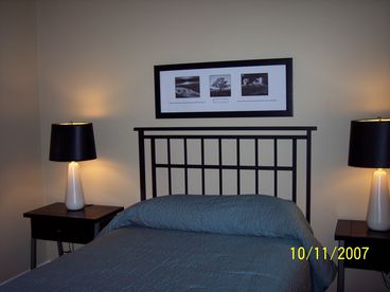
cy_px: 146
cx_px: 195
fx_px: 439
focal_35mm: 39
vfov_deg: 36.8
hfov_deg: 47.9
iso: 100
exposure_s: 1/60
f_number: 2.8
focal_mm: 8
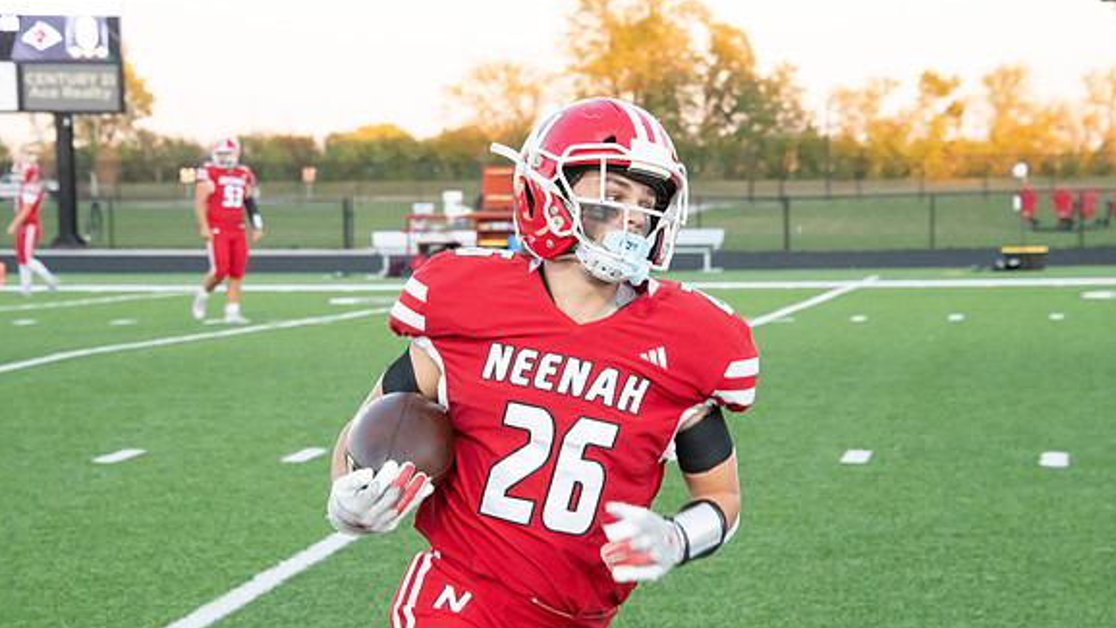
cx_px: 558
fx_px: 3610
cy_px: 329
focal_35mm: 122
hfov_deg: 17.6
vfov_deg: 9.9
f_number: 9
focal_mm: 116
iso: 8000
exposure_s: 1/500
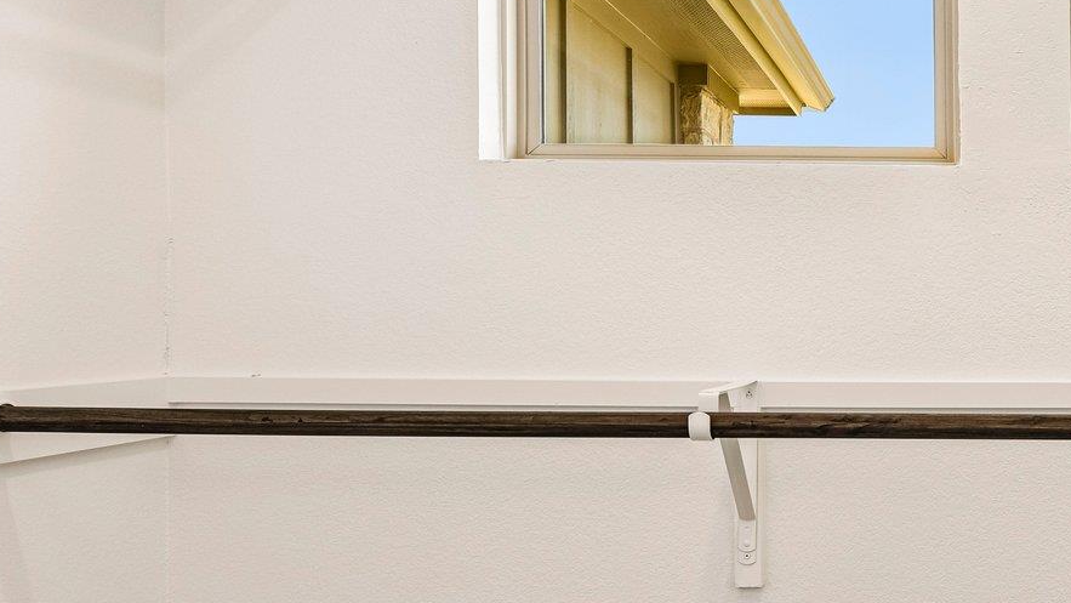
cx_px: 951
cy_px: 325
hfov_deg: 51.6
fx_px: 966
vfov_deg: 34.7
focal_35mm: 34
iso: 100
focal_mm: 14
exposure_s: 1/30
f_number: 8
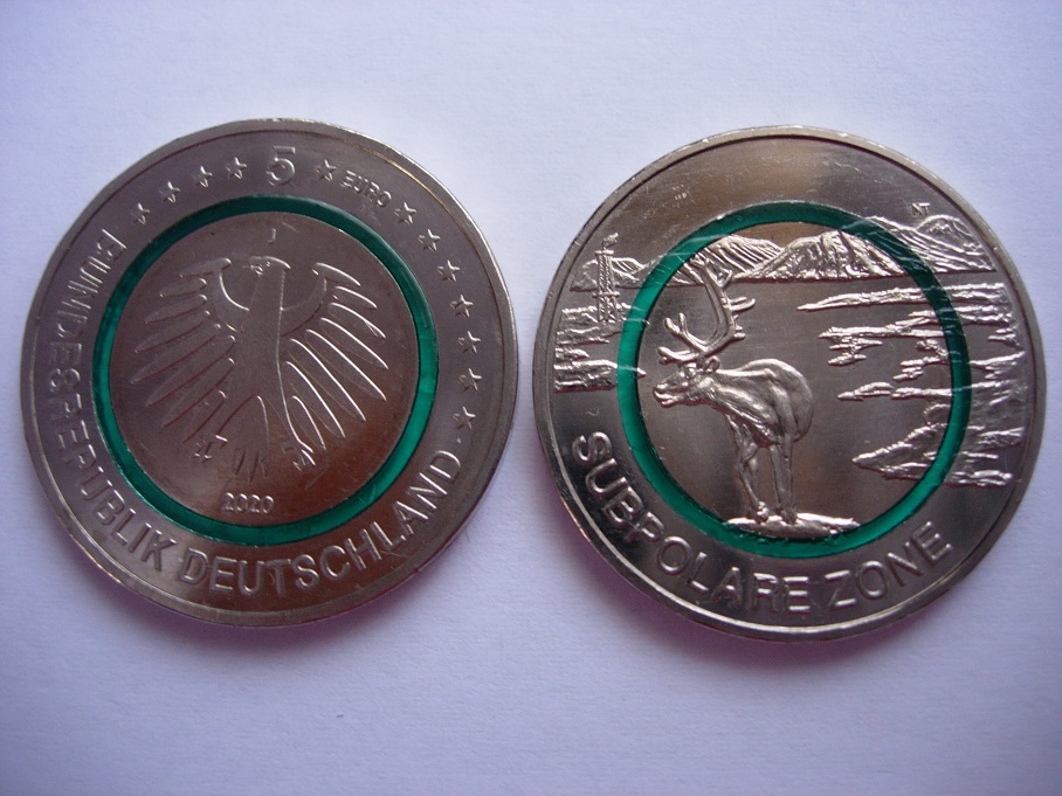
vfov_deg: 37.7
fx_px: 1166
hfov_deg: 49.0
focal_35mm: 38
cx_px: 531
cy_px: 398
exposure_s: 1/32
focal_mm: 7.8
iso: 79
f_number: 2.8
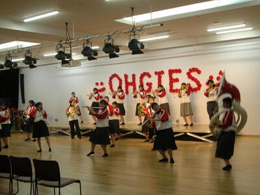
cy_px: 98
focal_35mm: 48
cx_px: 130
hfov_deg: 39.7
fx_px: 361
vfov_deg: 30.3
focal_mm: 8
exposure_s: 1/22.3
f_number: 3.2
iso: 50
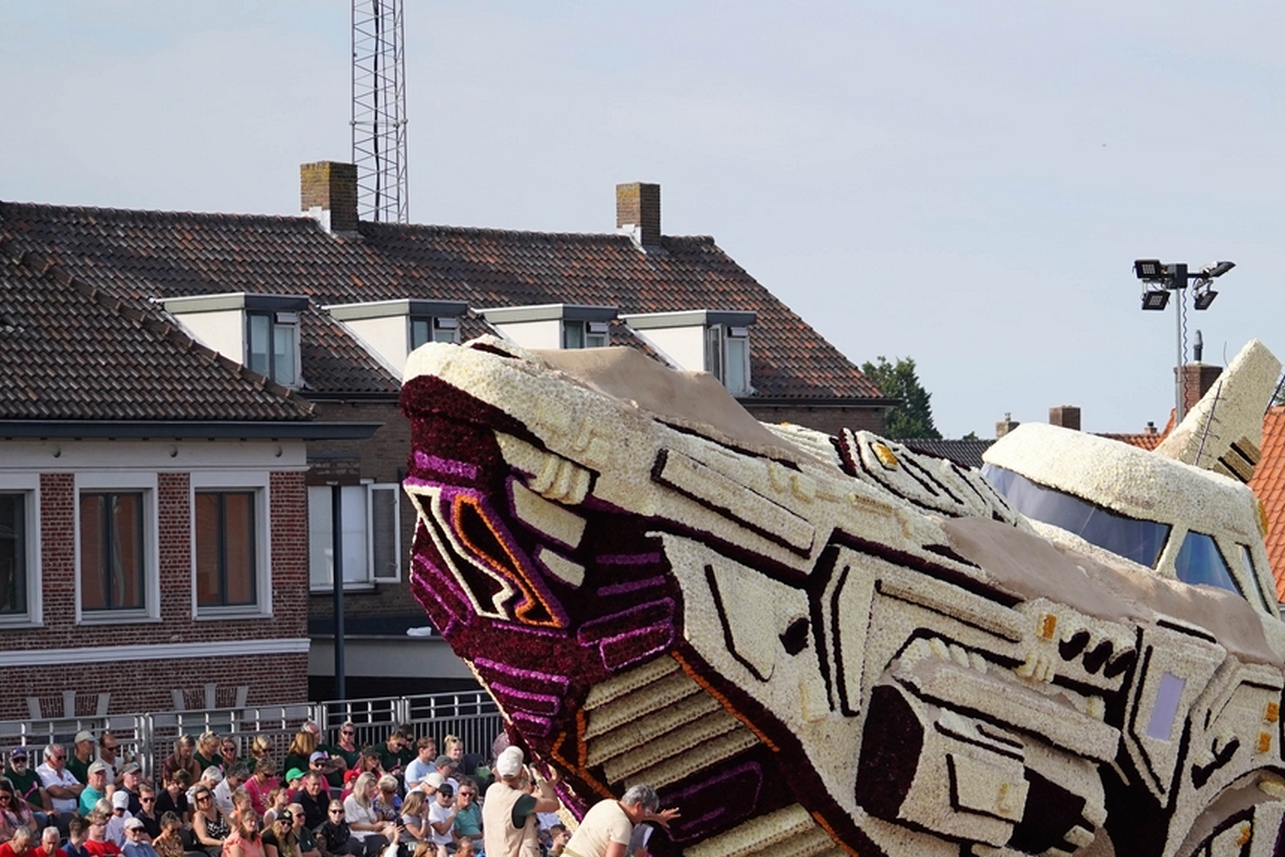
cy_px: 806
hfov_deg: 15.5
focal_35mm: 132
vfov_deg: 10.3
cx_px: 932
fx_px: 4712
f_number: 4
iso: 500
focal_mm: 70
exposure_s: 1/3200
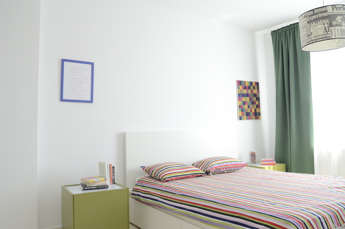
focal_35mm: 28
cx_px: 172
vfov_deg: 45.5
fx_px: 273
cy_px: 114
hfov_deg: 64.7
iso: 2000
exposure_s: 1/160
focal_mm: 19
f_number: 6.3
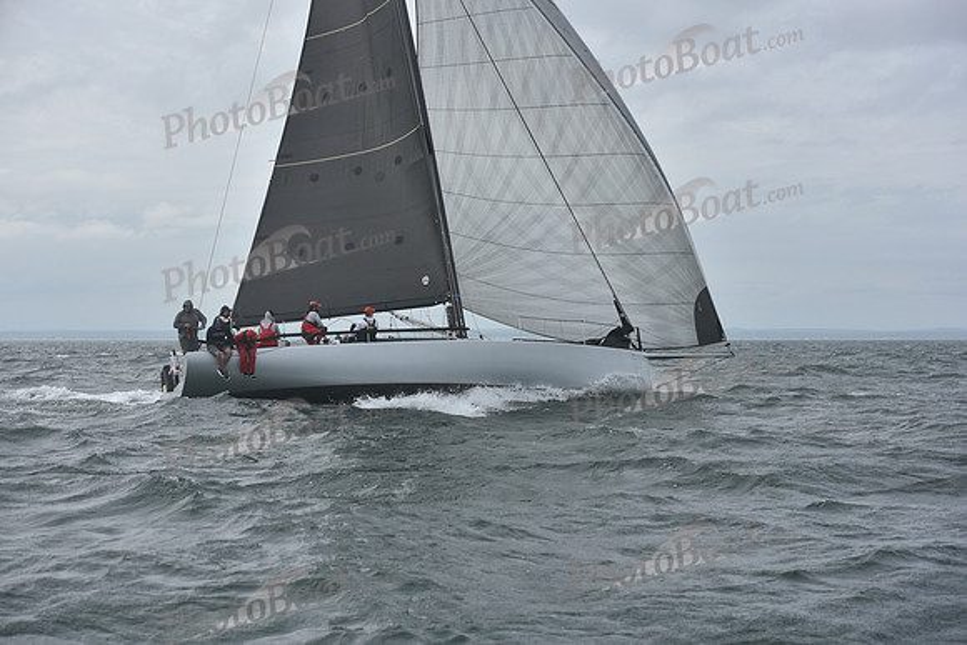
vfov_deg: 19.5
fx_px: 1881
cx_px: 484
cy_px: 322
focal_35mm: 70
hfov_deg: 28.8
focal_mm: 70
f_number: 5.6
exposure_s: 1/1250
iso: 200
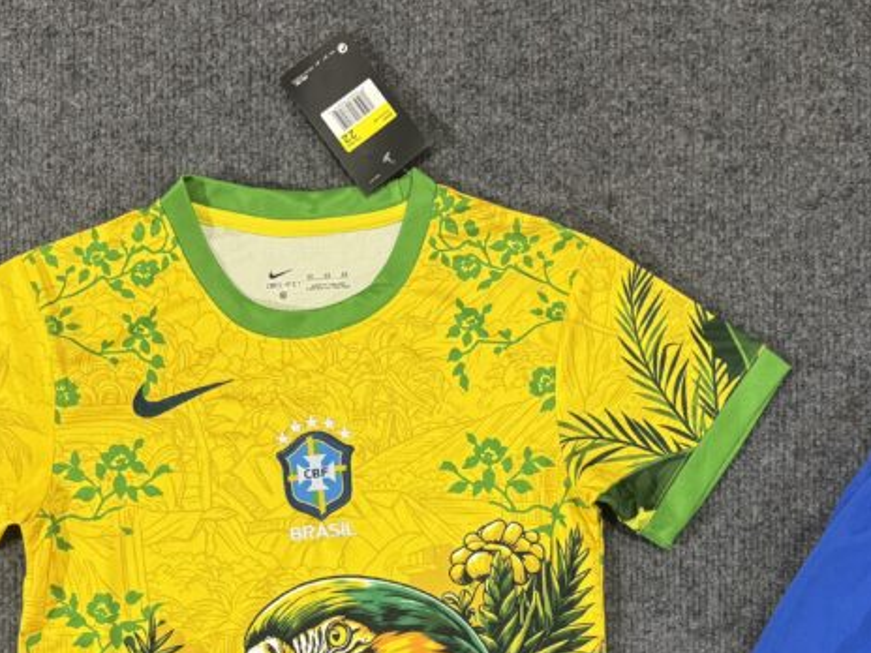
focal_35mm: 53
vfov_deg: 26.9
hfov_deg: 36.0
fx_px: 1334
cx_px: 522
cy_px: 537
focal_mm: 6.76
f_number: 1.78
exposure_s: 1/50
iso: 400
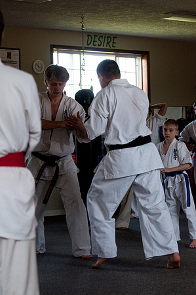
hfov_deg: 13.0
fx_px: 859
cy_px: 148
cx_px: 98
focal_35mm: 105
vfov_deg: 19.5
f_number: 4.5
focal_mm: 70
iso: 800
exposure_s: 1/200
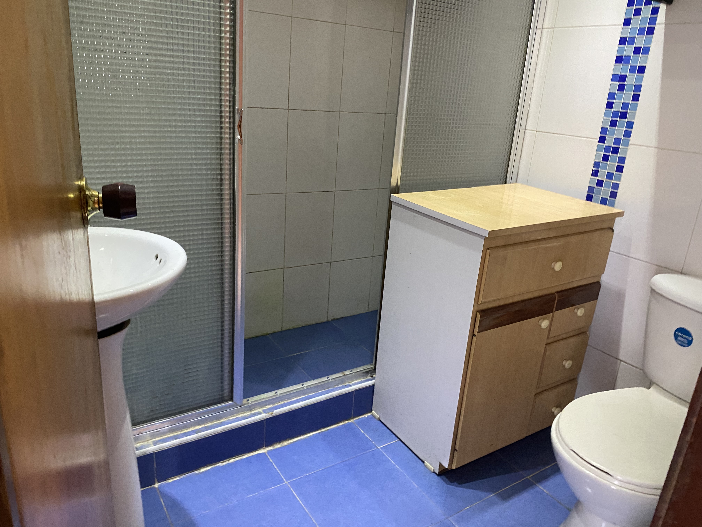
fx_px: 527
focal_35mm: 26
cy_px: 264
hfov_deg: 67.3
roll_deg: -4.6
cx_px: 351
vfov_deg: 53.1
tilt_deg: -20.7
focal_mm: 4.25
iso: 400
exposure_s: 1/40
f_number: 1.8
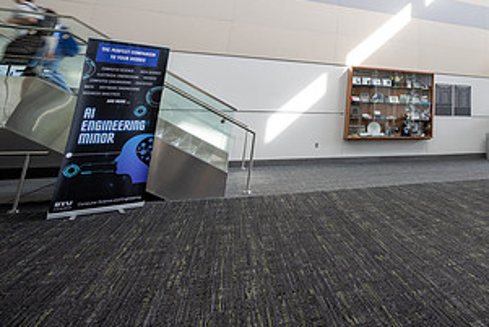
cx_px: 442
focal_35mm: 27
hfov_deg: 57.6
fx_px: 367
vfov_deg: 43.6
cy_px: 30
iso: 100
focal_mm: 14
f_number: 7.1
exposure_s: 1/15
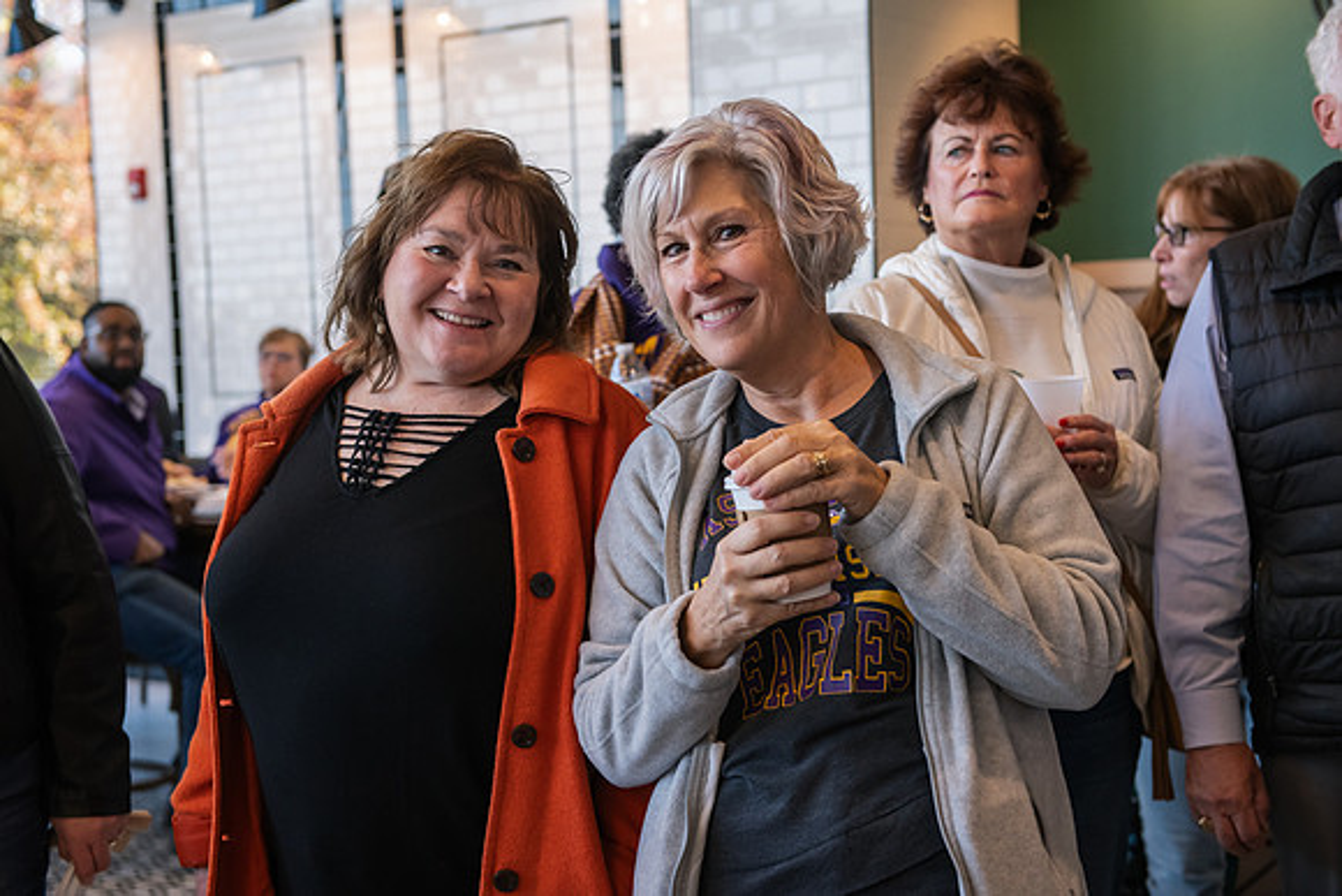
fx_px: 2051
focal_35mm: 55
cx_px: 671
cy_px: 448
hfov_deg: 36.2
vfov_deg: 24.6
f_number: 4
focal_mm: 55
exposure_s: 1/400
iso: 1000
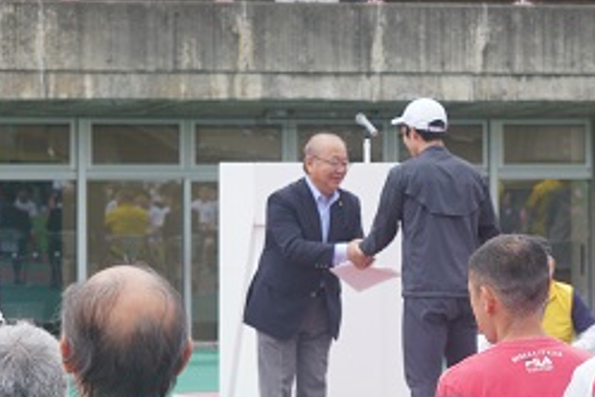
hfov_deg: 8.1
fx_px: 4181
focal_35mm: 253
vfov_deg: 5.4
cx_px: 378
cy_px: 200
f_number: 7.1
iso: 500
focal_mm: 84
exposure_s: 1/400
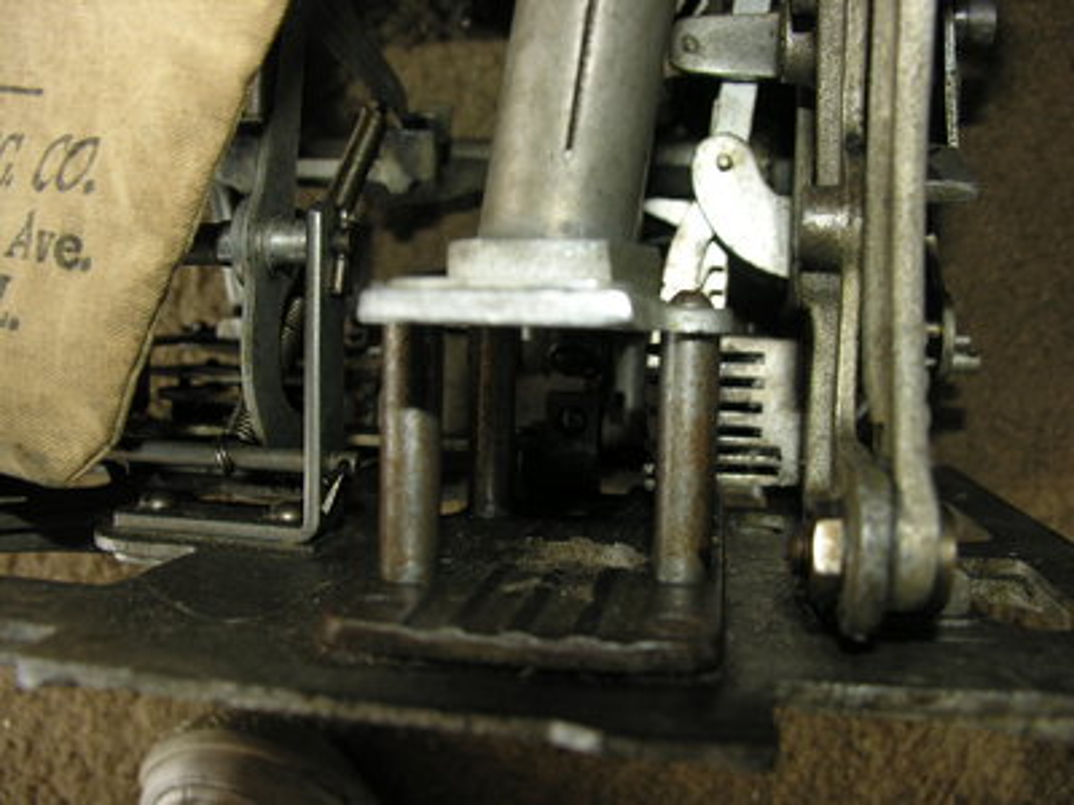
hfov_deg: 52.6
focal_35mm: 35
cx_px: 537
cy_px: 402
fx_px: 1086
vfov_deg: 40.7
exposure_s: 1/60.1
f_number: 2.8
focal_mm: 8.9
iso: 100
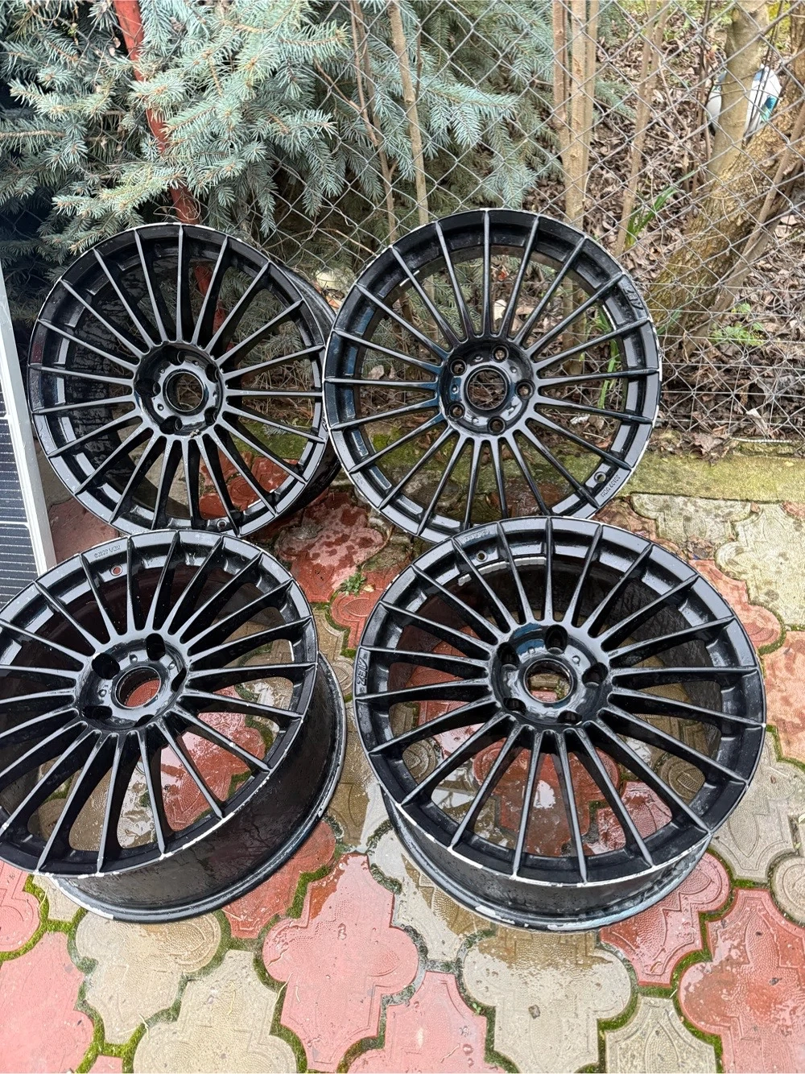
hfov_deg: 56.8
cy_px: 537
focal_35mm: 24
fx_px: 744
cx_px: 402
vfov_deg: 71.6
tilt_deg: -50.2
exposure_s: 1/60
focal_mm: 6.76
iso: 250
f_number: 1.78
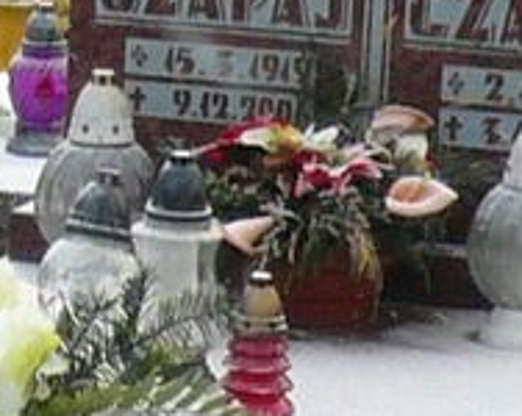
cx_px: -203
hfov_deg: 7.2
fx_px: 4090
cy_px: 789
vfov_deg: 5.7
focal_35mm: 265
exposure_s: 1/160
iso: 100
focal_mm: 4.6
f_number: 2.8
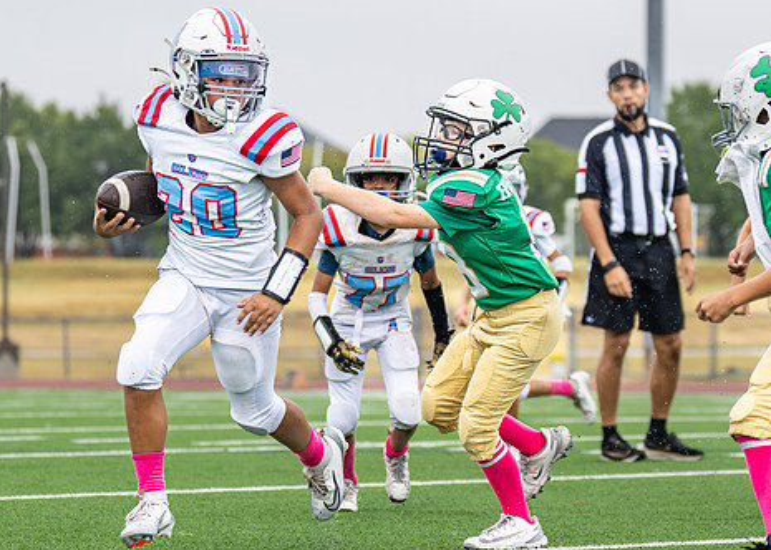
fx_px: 5123
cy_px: 376
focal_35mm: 234
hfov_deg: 8.6
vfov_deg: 6.1
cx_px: 400
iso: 400
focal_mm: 92
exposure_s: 1/1000
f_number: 2.8
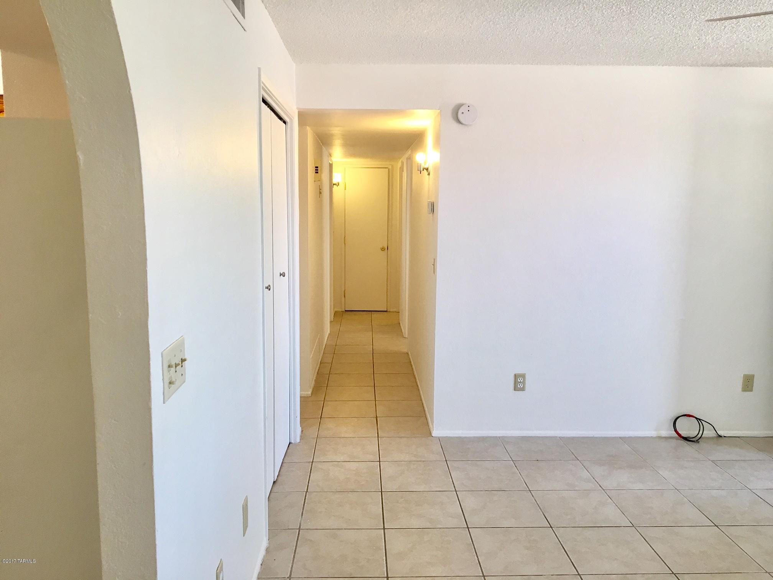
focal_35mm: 29
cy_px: 290
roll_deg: -0.3
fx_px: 648
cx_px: 386
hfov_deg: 61.7
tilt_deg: -8.3
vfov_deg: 48.2
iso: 32
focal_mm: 4.15
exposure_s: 1/30
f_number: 2.2
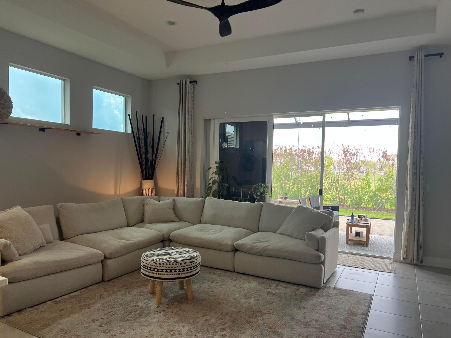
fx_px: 339
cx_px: 226
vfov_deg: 53.1
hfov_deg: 67.3
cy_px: 169
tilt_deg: -1.0
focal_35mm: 26
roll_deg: -0.7
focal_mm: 5.7
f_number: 1.5
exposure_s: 1/120
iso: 64
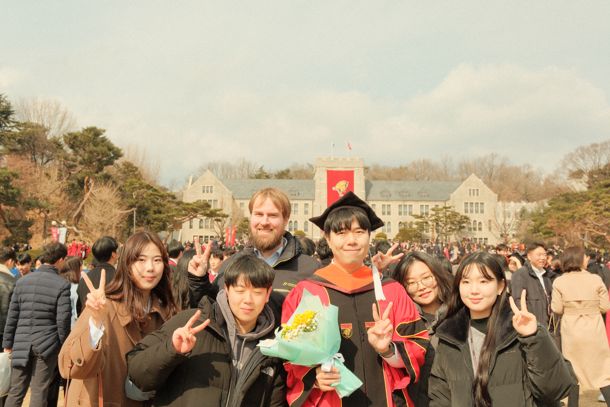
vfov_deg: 36.9
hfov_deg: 53.1
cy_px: 204
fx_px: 610
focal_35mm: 36
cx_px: 305
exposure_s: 1/4000
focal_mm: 24.1
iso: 1250
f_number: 5
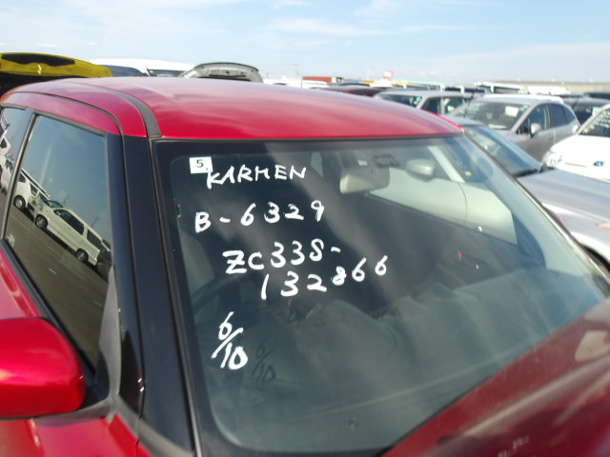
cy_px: 228
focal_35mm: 27
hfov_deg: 65.3
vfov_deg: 51.4
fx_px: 476
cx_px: 305
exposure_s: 1/83
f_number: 10.4
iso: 100
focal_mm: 4.9
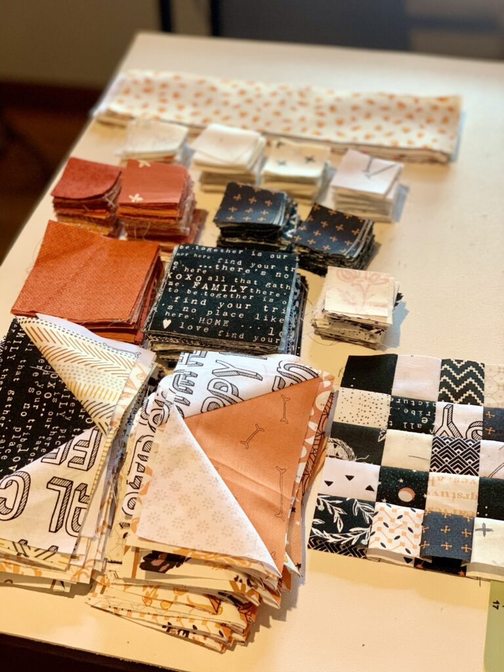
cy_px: 336
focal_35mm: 52
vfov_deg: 36.8
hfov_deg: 28.0
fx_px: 1009
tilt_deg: -47.9
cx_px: 252
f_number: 2.4
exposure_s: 1/60
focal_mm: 6
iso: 200
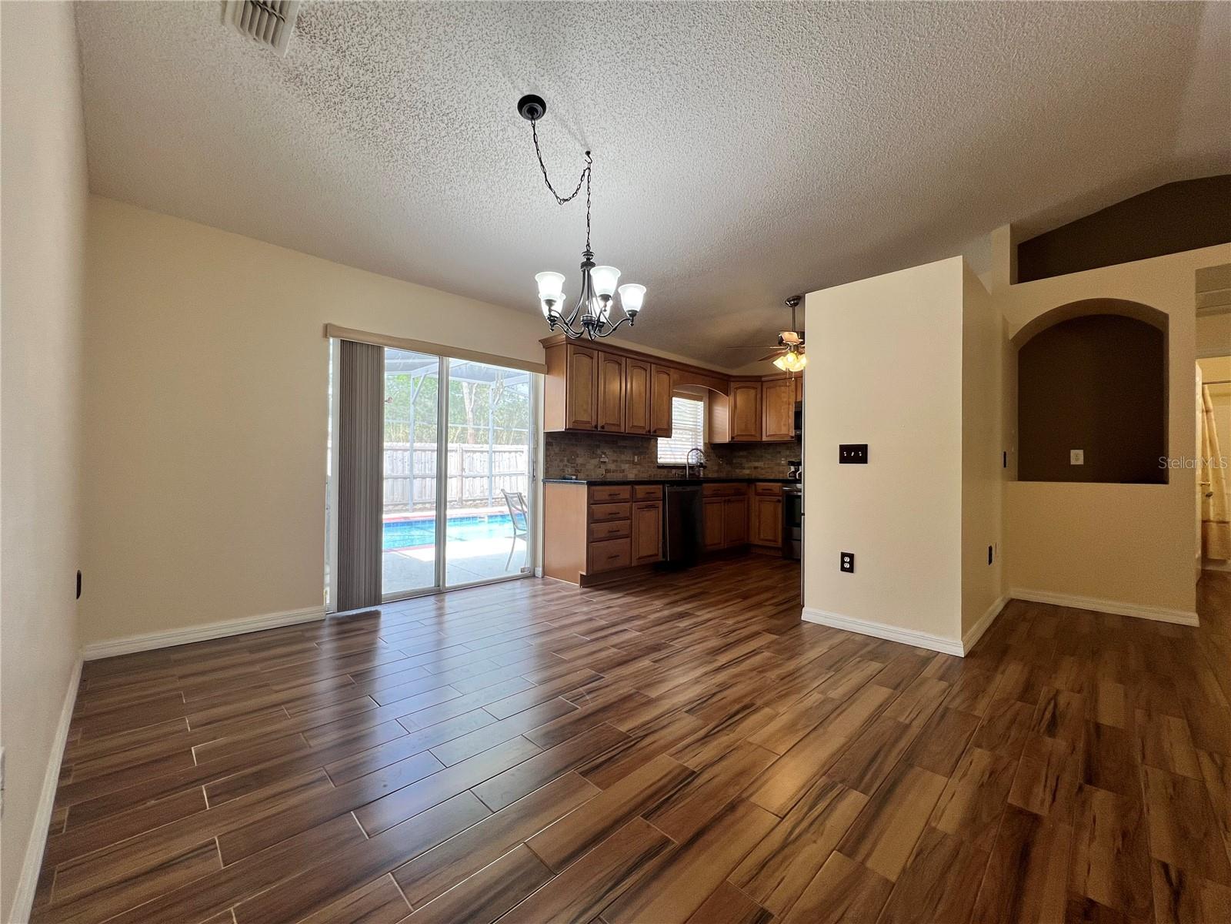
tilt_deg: +0.5
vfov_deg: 89.9
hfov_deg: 106.2
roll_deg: -0.5
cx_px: 616
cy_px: 462
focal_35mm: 13
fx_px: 462
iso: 50
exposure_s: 1/120
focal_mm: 1.57
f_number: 1.8
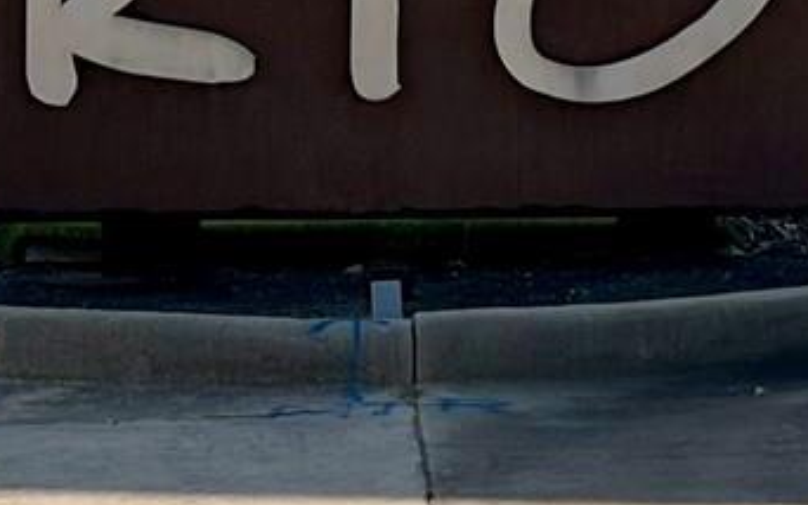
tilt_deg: +3.2
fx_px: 7269
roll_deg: +0.6
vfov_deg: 3.9
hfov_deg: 6.4
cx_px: 423
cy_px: -585
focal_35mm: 330
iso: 32
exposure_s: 1/4975
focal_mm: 5.96
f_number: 1.6
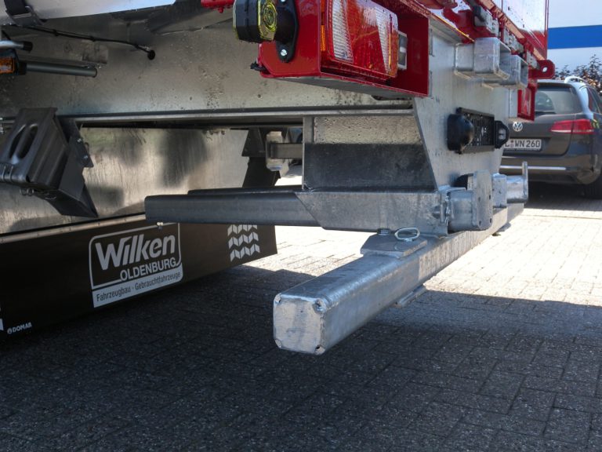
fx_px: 591
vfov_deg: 41.8
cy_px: 226
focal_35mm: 34
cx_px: 301
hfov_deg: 54.0
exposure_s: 1/192
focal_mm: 7.3
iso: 64
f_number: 4
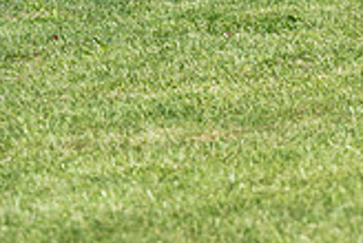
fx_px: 3919
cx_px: 584
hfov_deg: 5.2
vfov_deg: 3.5
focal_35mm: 388
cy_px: -109
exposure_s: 1/1000
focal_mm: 110
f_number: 5
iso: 250
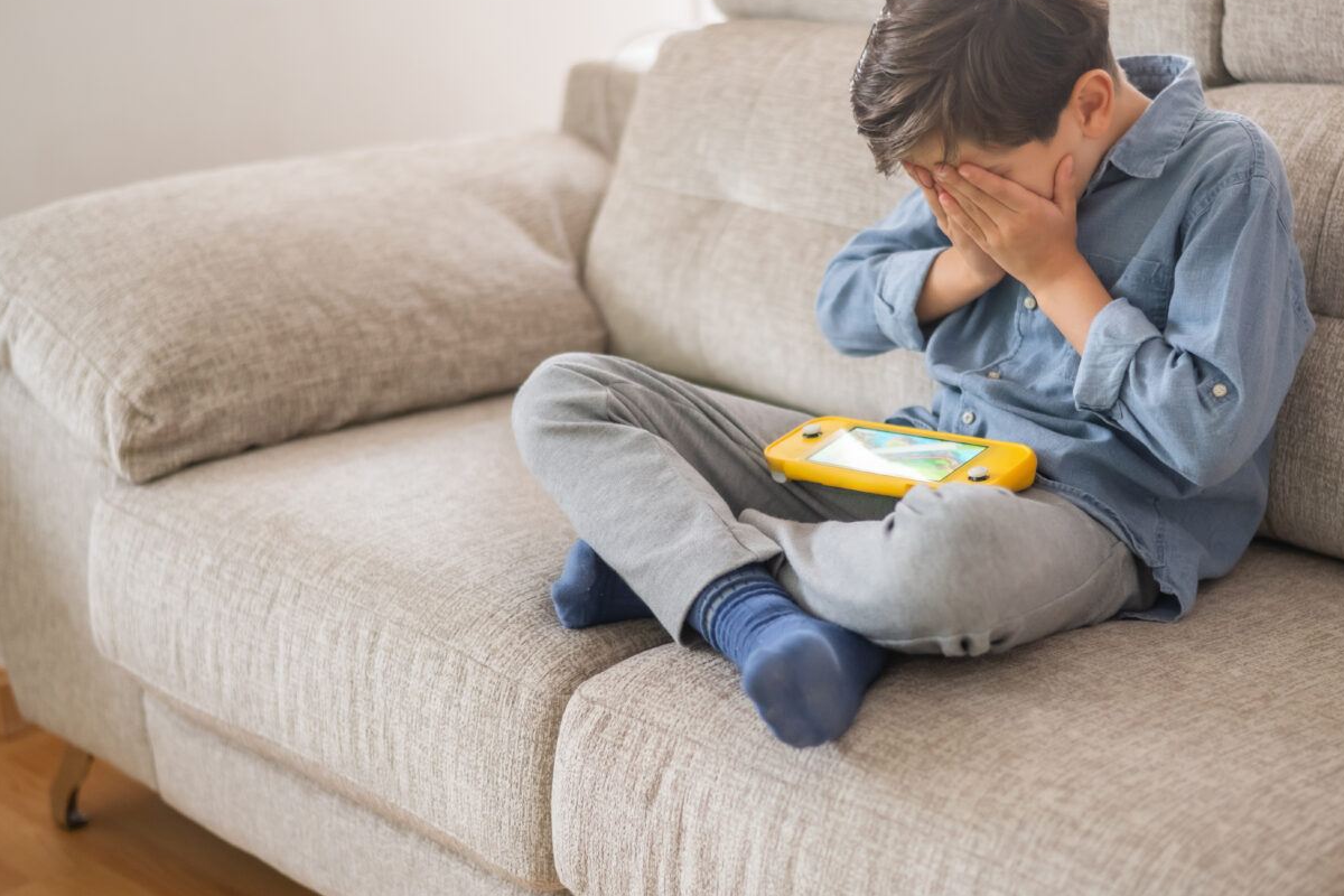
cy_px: 413
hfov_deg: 31.4
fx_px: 2389
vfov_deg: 21.2
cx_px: 749
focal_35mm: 64
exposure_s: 1/200
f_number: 1.8
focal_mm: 50
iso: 800
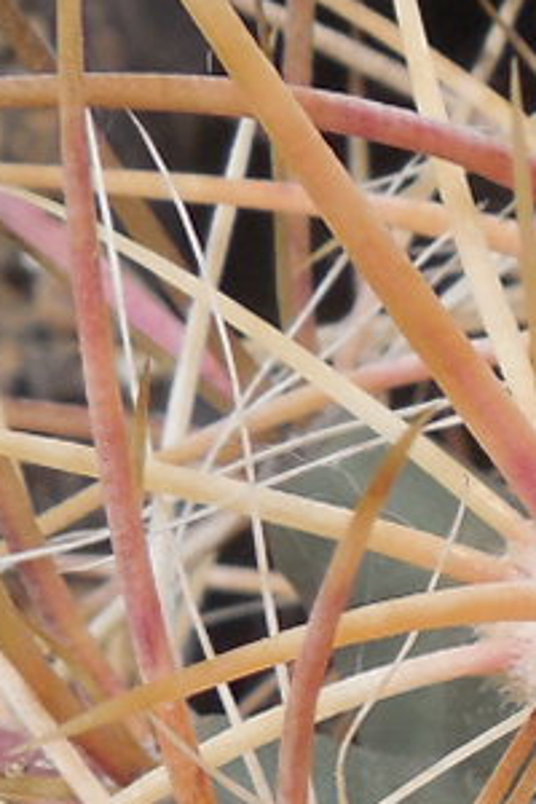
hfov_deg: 7.6
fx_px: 3841
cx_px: 1096
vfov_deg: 11.7
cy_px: 917
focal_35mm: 172
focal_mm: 5.6
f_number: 3.6
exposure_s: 1/80
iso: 125
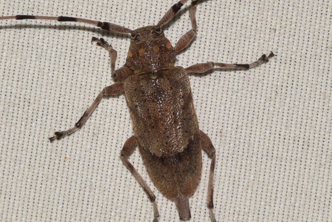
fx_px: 1938
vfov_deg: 6.6
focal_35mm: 210
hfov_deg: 9.8
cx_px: 166
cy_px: 111
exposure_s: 1/160
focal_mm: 140
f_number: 14
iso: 500
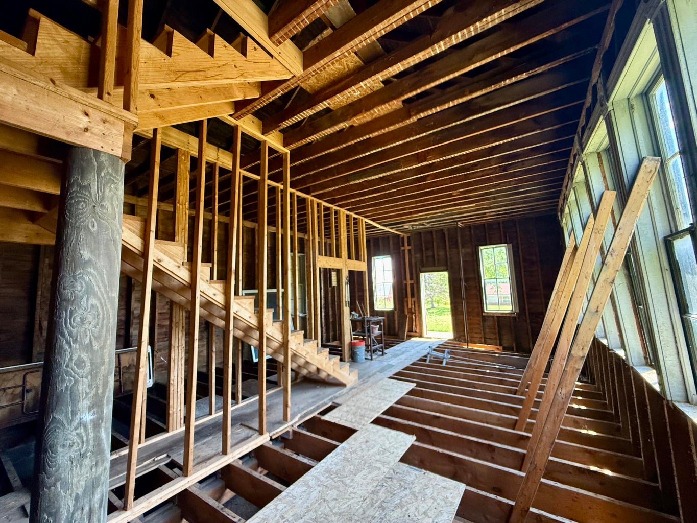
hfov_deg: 102.1
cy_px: 262
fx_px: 282
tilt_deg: +6.3
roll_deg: +1.1
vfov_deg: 85.7
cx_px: 348
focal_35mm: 14
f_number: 2.2
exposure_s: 1/99
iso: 250
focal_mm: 2.22
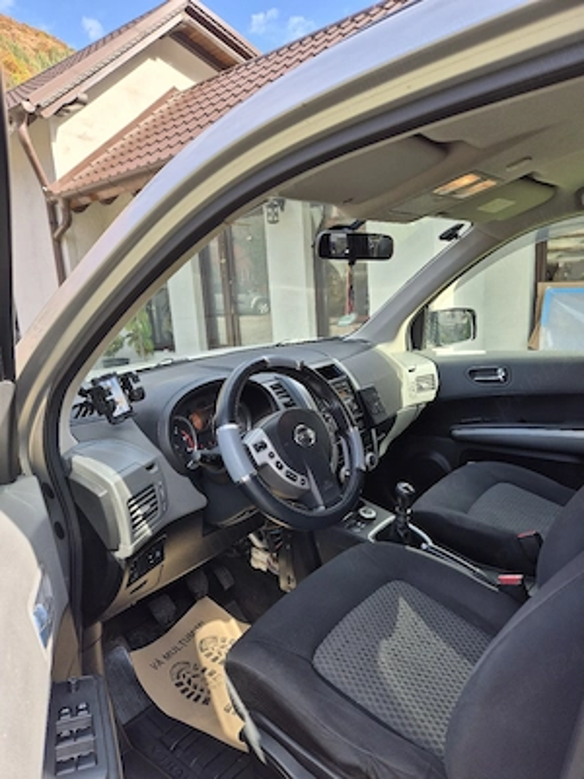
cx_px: 292
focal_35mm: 23
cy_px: 390
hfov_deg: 58.9
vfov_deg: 73.9
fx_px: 517
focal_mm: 5.4
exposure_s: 1/357
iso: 25
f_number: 1.8
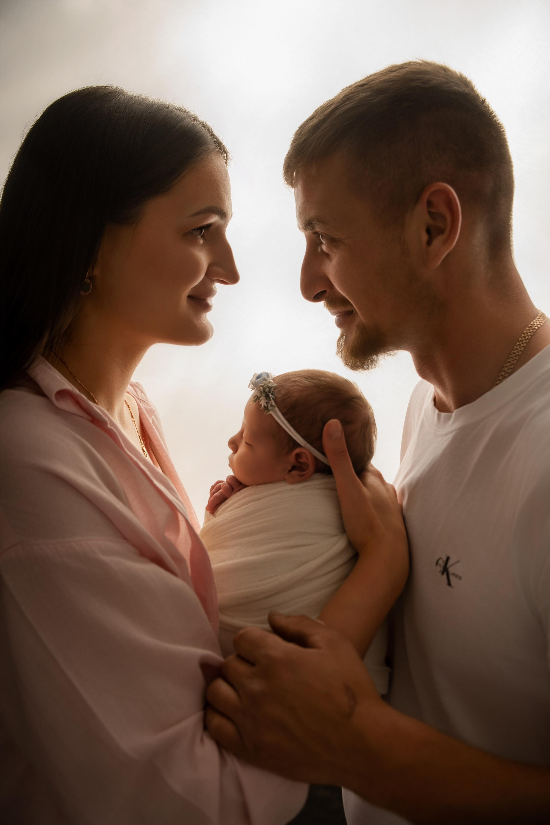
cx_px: 275
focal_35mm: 37
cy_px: 412
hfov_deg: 35.9
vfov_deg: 51.9
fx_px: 848
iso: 125
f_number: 6.3
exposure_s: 1/200
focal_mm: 37
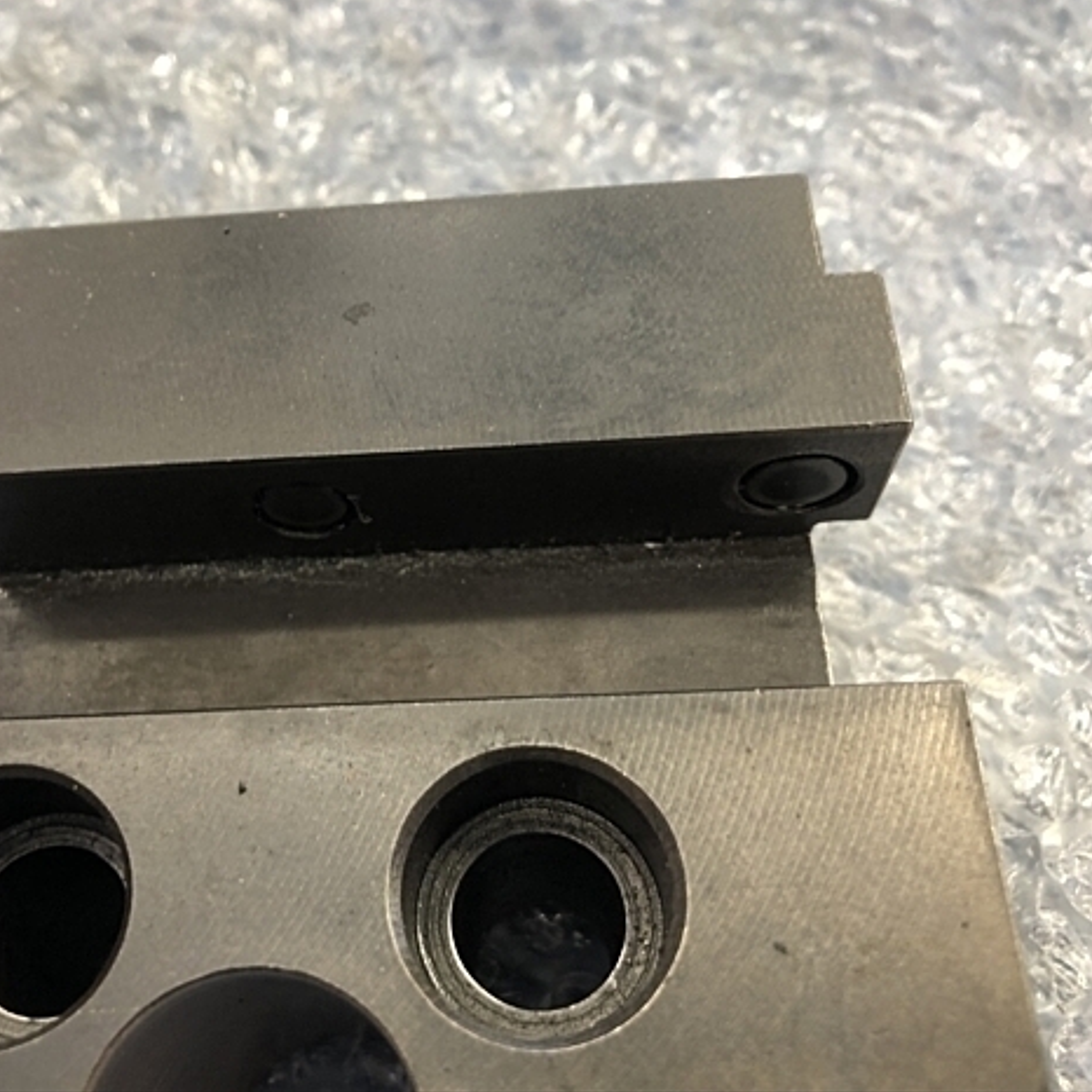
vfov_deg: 48.4
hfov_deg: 48.1
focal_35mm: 34
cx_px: 426
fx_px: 1213
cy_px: 532
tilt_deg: -64.3
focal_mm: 3.99
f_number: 1.8
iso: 40
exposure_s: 1/15
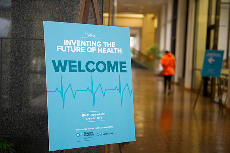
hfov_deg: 34.5
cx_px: 115
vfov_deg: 23.4
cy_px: 76
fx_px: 370
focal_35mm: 58
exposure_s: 1/80
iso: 1600
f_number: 2.8
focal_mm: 58
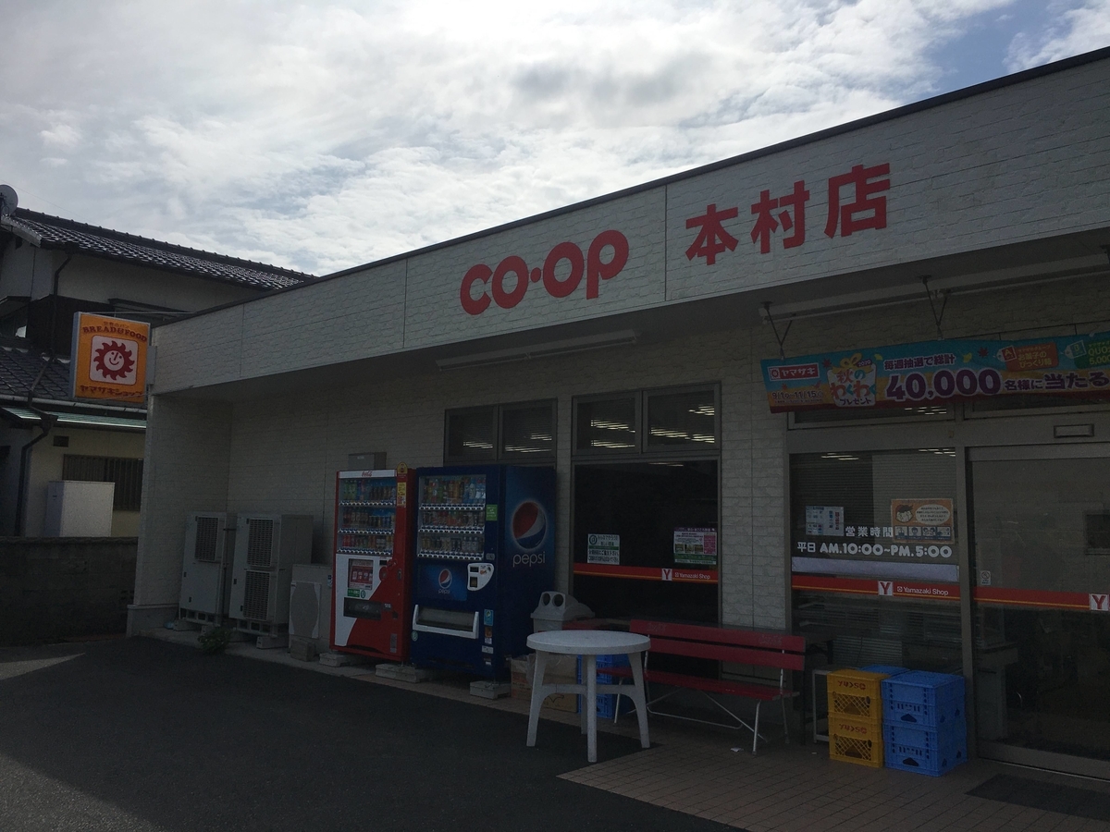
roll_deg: -1.3
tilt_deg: +6.9
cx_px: 555
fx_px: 930
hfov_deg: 61.7
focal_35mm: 29
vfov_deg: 48.2
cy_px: 416
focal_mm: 4.15
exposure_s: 1/4808
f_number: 2.2
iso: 25
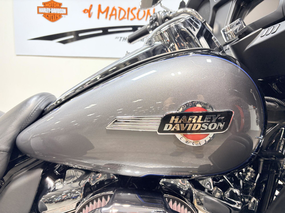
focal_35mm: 26
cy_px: 106
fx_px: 214
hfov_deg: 67.3
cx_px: 142
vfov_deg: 53.1
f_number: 1.6
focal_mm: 5.96
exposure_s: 1/120
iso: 80
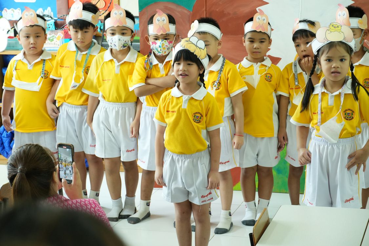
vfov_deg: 14.5
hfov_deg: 21.6
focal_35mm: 94
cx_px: 184
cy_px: 123
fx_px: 969
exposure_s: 1/50
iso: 1600
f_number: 5.6
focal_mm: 63
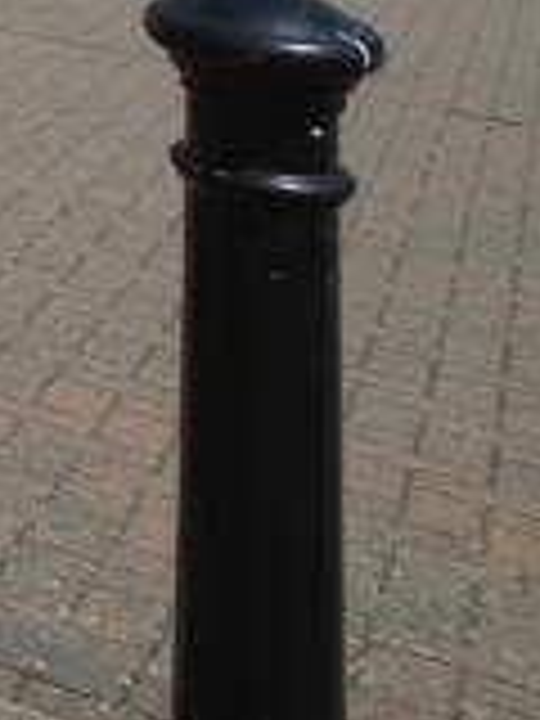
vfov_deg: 16.7
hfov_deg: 8.6
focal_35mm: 92
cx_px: -1530
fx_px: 1914
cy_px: -675
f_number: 9.5
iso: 100
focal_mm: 10
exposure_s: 1/350
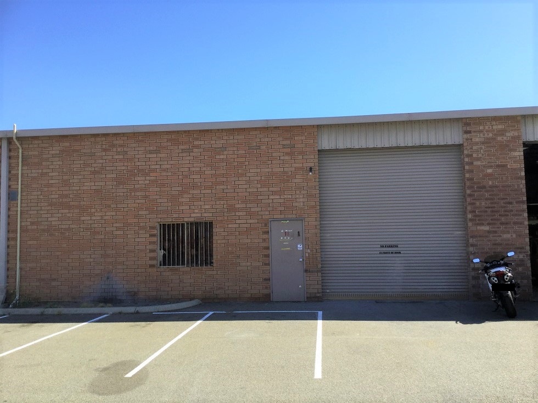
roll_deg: +0.4
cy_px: 202
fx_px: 482
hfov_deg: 58.4
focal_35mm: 31
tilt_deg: +3.7
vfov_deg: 45.4
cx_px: 269
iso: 25
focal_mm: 3.3
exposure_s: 1/867
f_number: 2.4
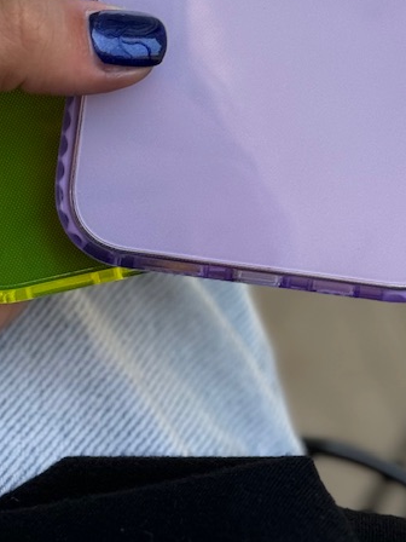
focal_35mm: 137
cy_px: -144
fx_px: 2142
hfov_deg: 10.8
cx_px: 164
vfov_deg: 13.9
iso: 64
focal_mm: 6.76
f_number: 1.78
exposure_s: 1/802
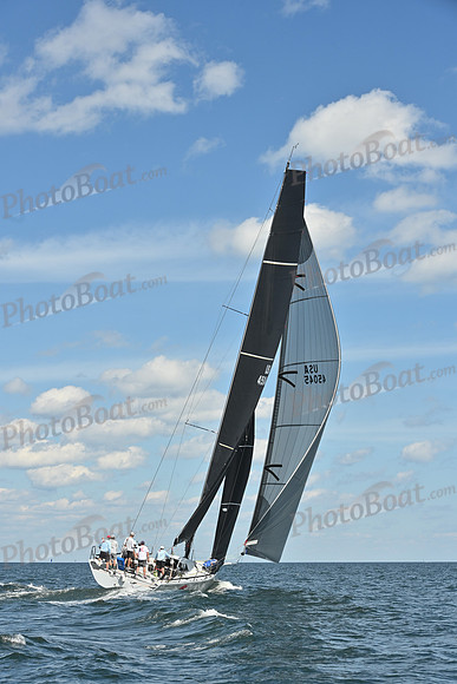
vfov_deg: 28.8
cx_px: 228
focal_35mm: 70
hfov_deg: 19.5
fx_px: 1332
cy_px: 342
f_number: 10
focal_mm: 70
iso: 250
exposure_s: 1/1000
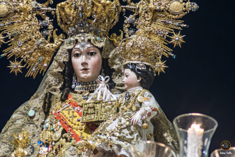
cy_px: 78
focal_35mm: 225
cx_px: 118
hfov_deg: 9.1
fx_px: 1469
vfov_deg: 6.1
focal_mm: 150
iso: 8000
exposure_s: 1/320
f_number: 4.2
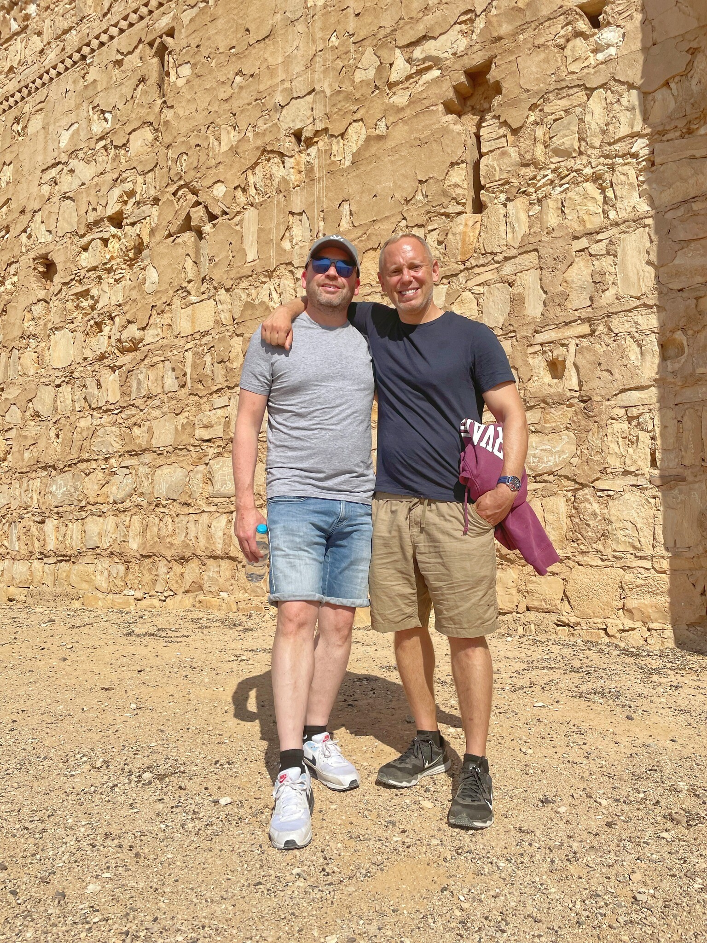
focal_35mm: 26
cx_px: 354
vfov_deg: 67.3
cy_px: 472
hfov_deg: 53.1
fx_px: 708
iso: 32
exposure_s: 1/6494
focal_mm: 4.2
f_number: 1.6
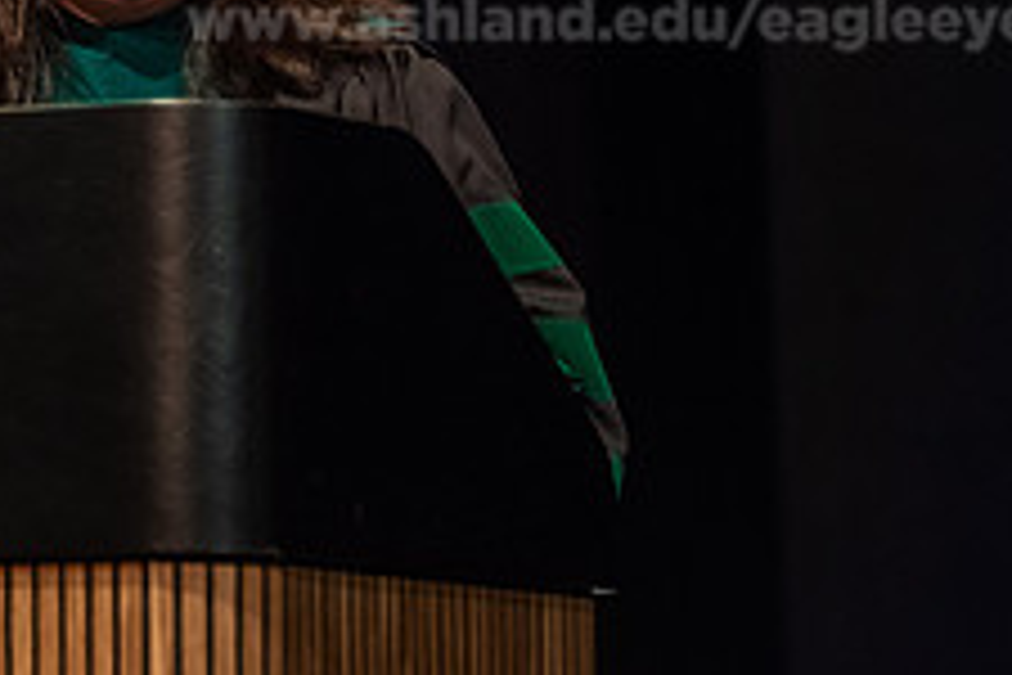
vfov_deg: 3.8
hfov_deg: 5.7
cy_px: 115
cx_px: -18
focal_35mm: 361
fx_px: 10147
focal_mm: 140
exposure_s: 1/200
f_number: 3.2
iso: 3200
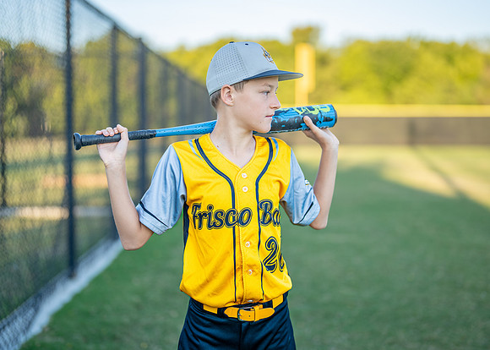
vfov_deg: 23.8
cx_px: 245
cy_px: 159
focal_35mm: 60
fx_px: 828
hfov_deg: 33.0
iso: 100
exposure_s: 1/1250
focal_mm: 50
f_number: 1.2
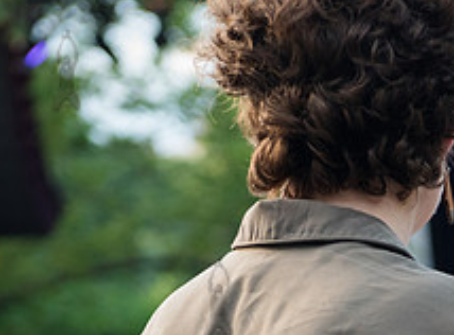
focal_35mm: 228
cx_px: 478
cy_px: 465
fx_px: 2974
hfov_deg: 8.7
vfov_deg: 6.4
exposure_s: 1/160
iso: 1000
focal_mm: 70
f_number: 3.5
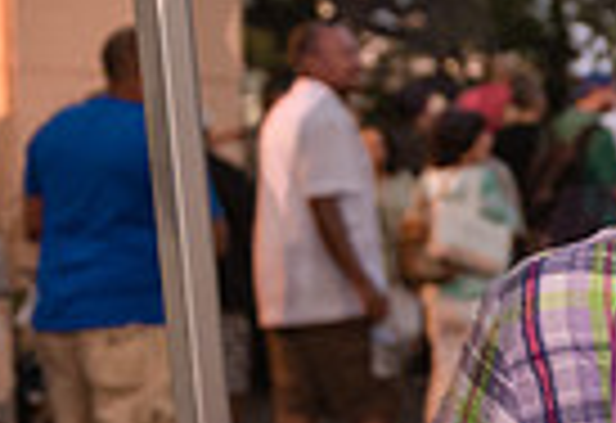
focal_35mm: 113
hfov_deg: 15.4
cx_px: 1114
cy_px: 377
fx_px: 1951
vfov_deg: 12.3
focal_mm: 24
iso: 2500
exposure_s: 1/100
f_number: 2.8
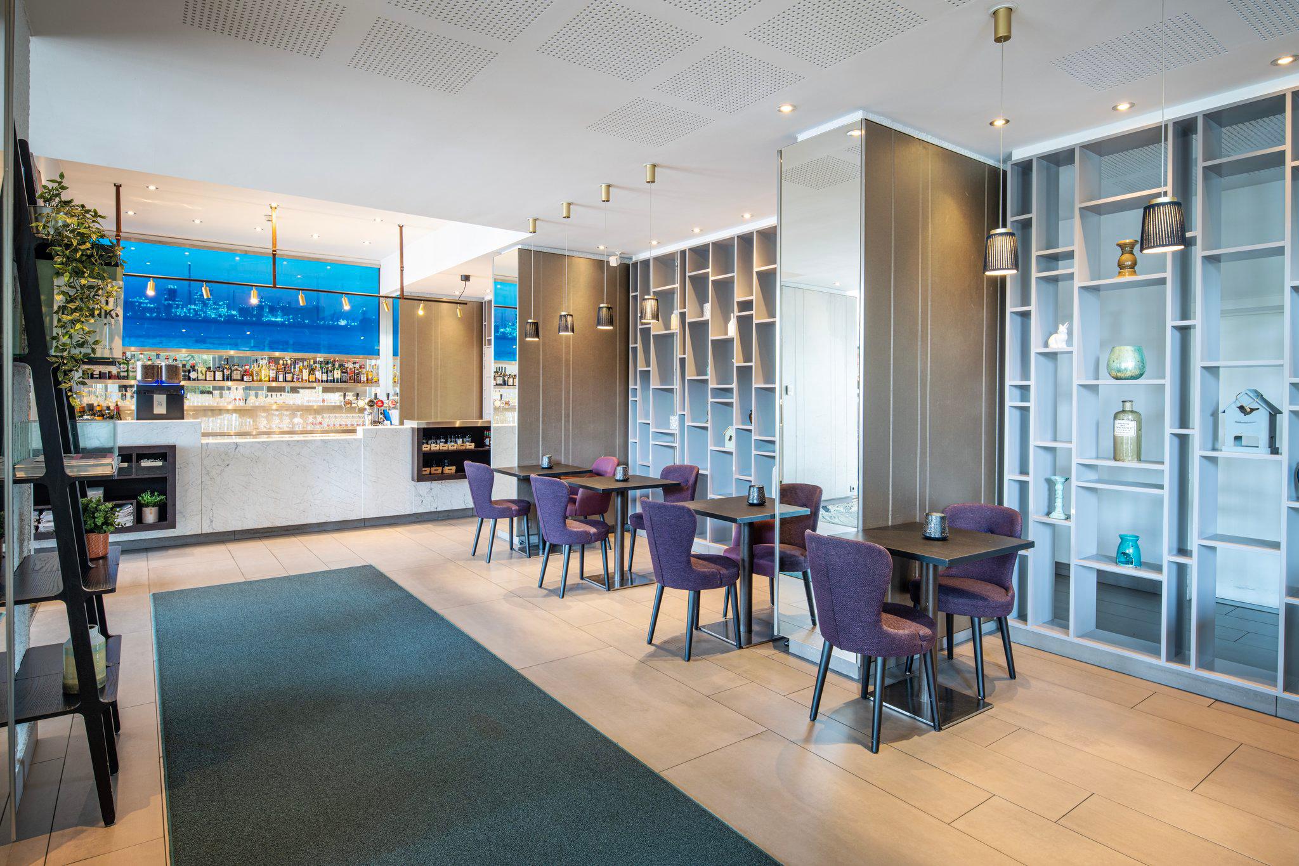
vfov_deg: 64.5
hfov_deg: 86.9
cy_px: 433
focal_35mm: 19
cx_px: 650
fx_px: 685
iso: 100
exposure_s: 2
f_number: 11
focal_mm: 19
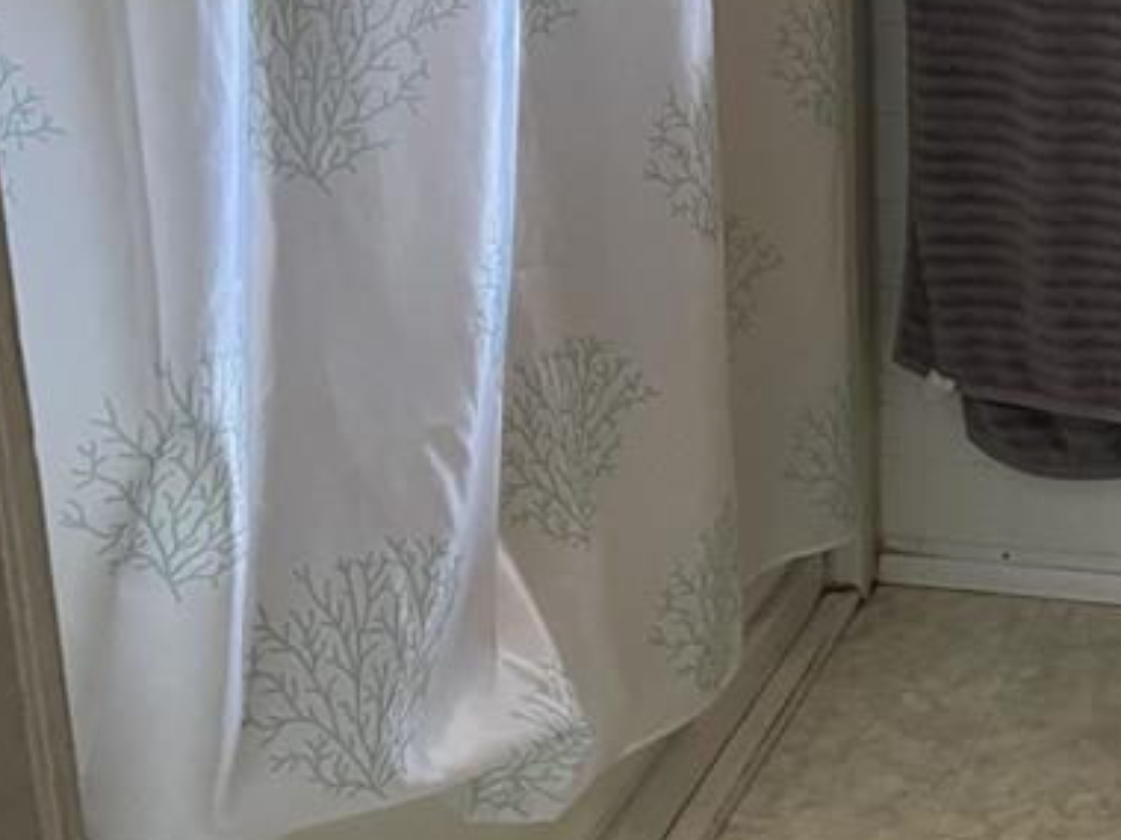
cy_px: 56
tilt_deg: -15.1
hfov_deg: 25.1
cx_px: 1328
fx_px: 2267
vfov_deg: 20.5
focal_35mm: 70
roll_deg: -1.4
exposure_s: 1/60
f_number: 1.5
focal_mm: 5.7
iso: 500
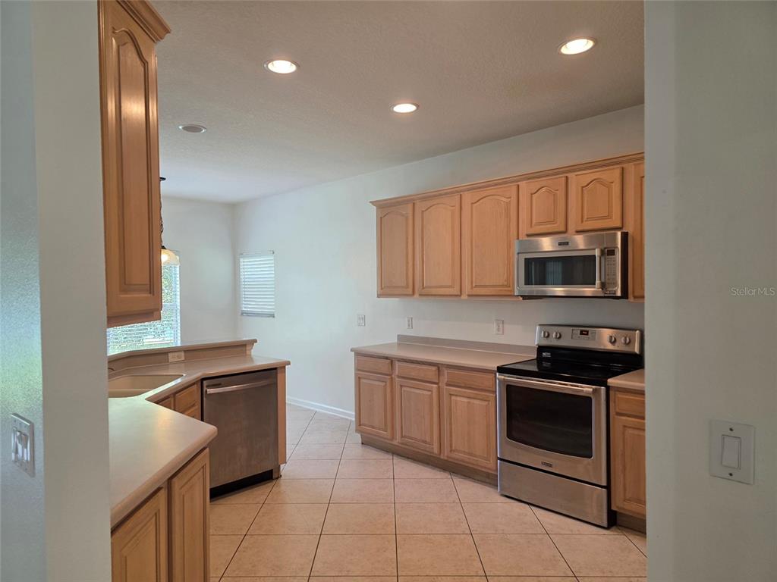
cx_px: 388
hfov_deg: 73.9
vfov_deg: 58.9
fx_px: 516
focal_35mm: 23
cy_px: 291
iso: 160
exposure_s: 1/120
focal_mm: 6.3
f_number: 1.7
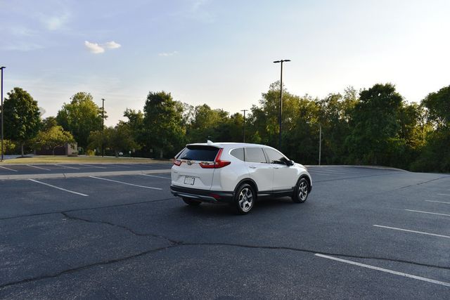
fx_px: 338
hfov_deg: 67.4
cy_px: 150
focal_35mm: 27
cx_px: 225
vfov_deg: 48.0
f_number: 8
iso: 200
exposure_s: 1/250
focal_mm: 18
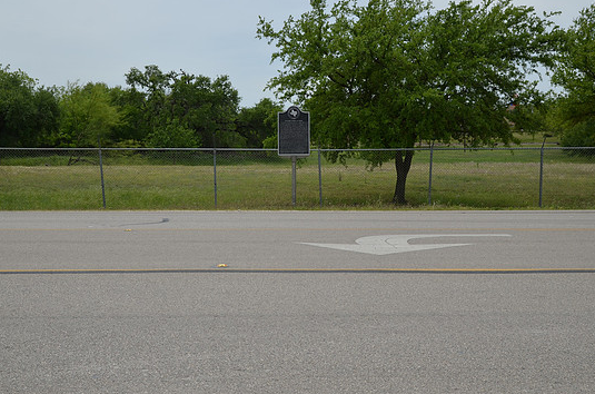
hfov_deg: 38.3
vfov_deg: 25.9
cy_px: 191
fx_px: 857
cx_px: 294
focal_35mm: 52
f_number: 8
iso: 180
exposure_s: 1/250
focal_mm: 32
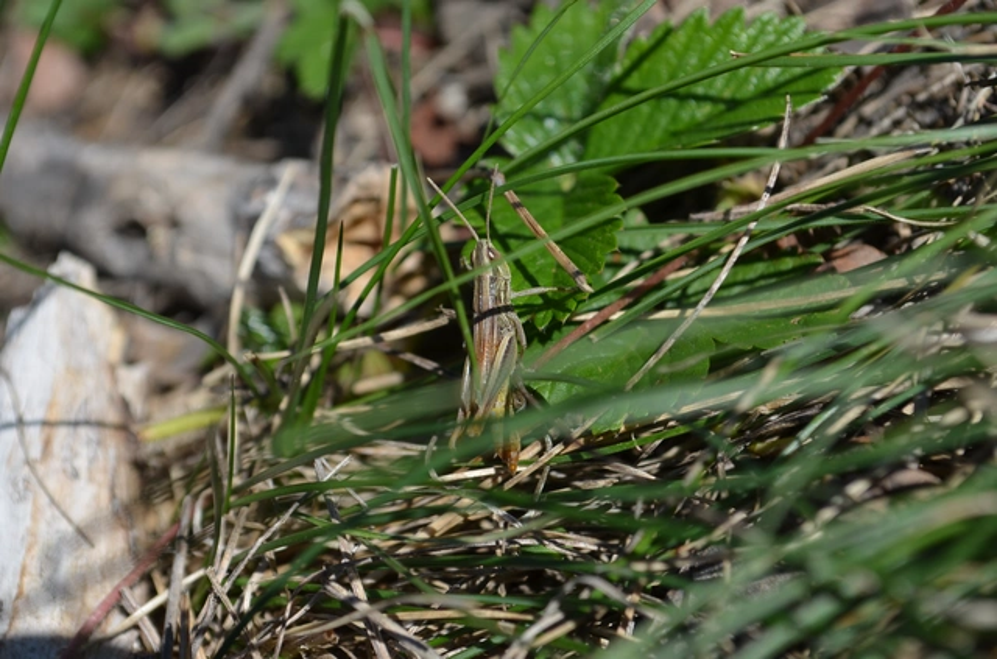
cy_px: 330
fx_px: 2279
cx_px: 498
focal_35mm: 82
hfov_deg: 24.7
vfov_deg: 16.5
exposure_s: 1/320
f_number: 8
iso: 100
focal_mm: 55
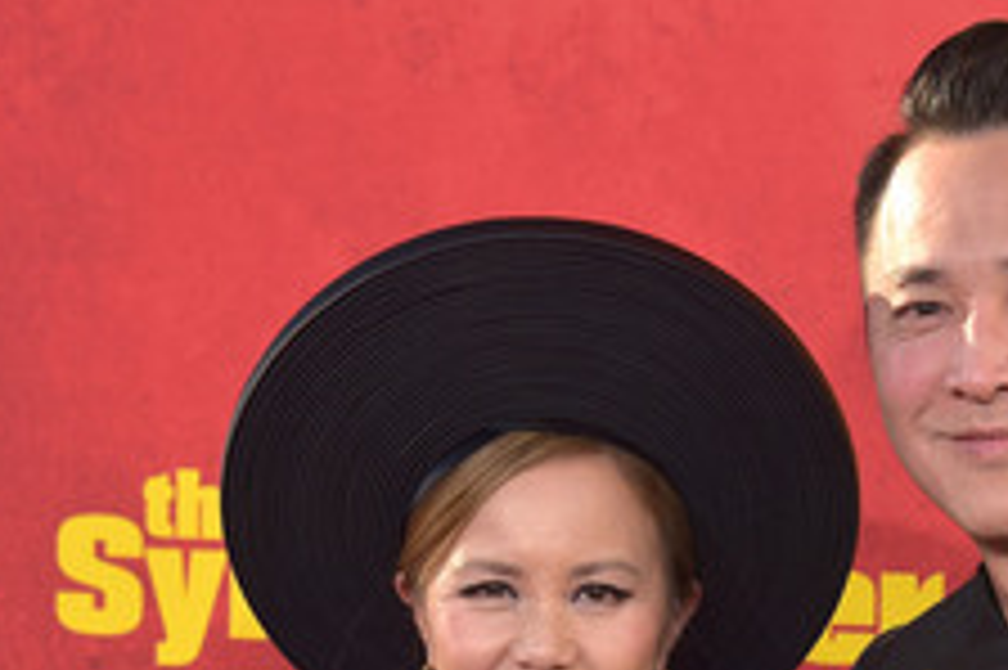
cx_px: 837
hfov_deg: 12.0
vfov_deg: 8.0
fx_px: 4784
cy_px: 661
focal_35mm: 171
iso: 800
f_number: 6.3
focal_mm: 85
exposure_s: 1/1600
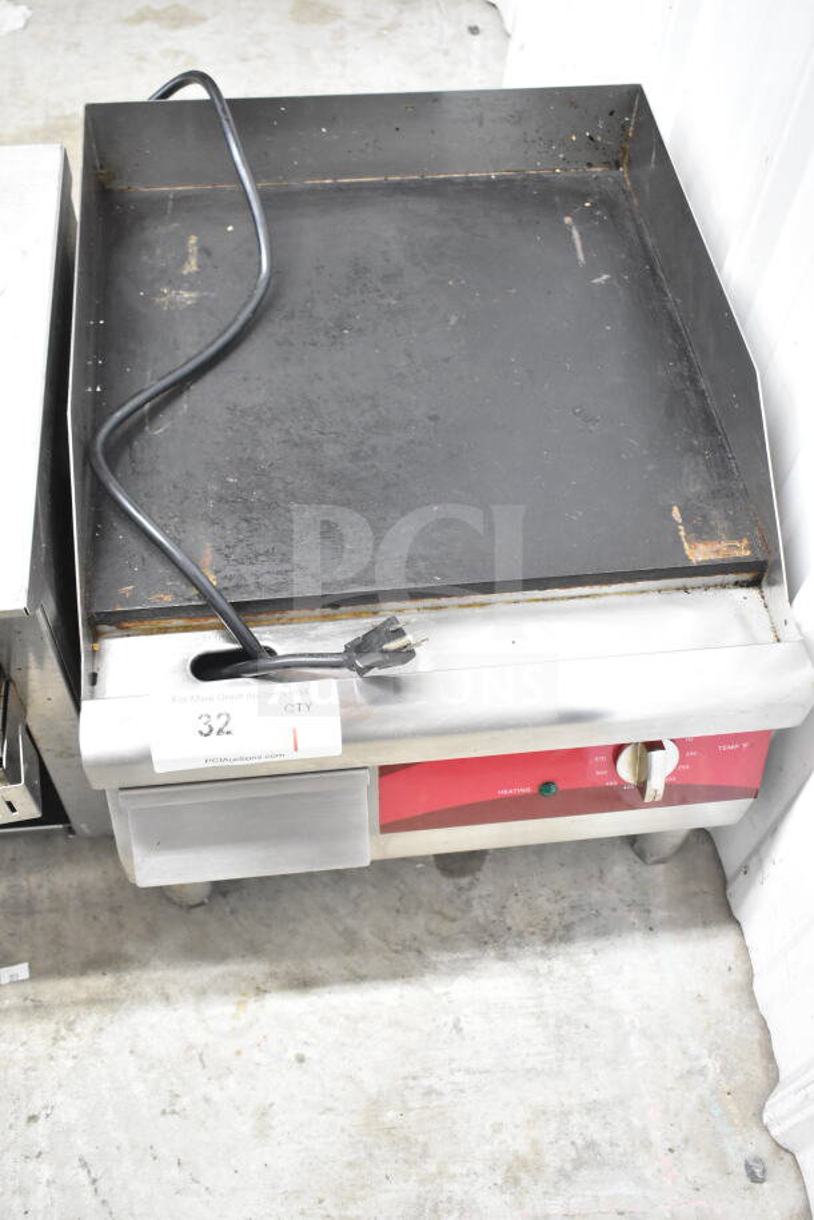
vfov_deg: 53.1
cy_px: 610
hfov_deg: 36.9
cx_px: 407
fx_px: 1220
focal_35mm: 36
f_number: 3.8
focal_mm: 24
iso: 3200
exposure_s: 1/40
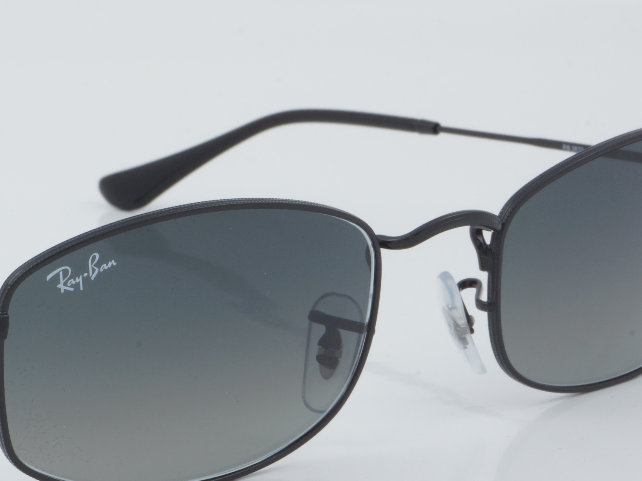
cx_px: 177
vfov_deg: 10.2
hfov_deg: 13.5
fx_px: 2706
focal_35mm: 146
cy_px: 313
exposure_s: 1/4
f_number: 29
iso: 100
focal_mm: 55
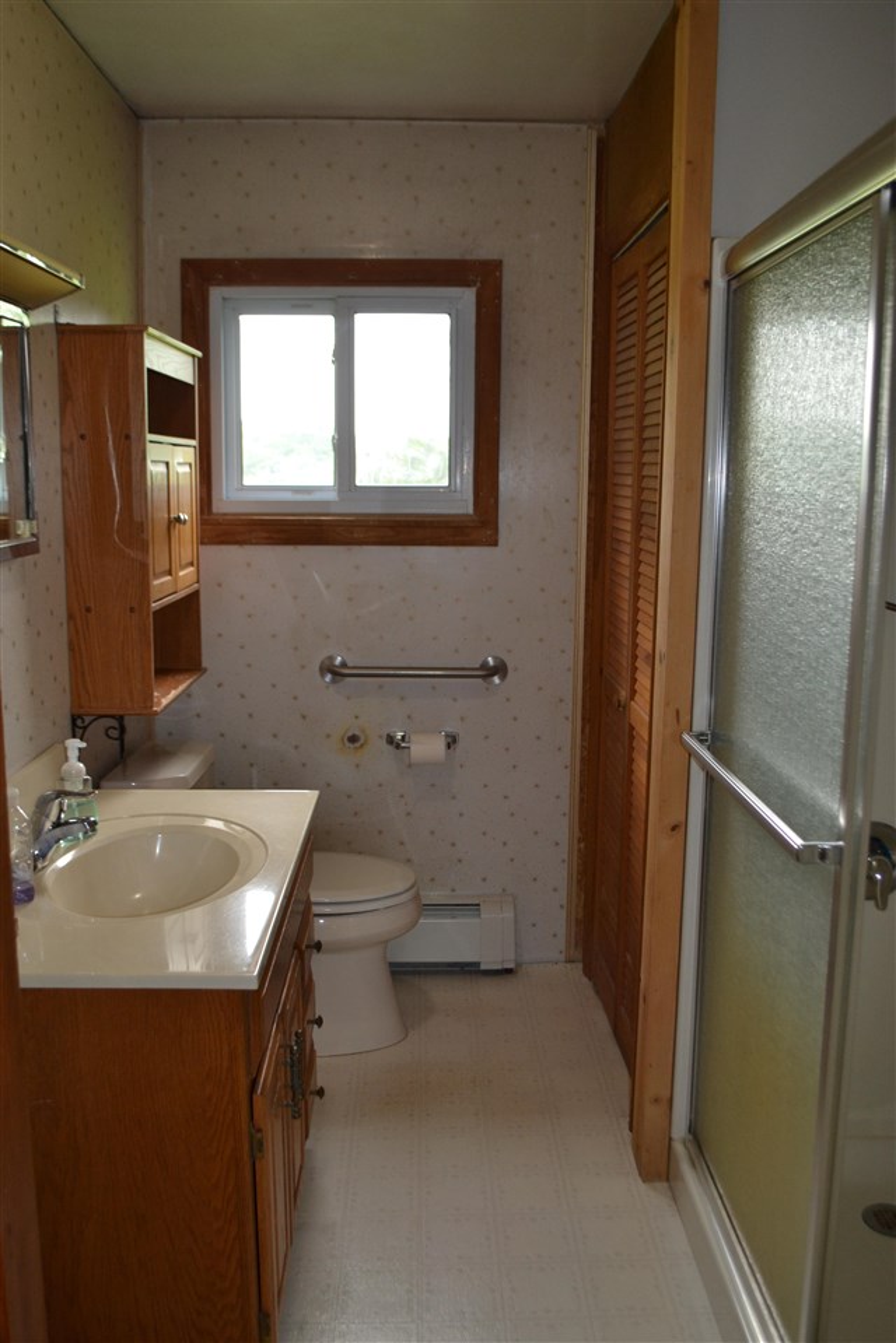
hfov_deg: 43.6
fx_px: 1120
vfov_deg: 61.9
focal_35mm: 30
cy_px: 672
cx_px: 448
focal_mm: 20
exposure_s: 1/100
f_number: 4
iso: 400
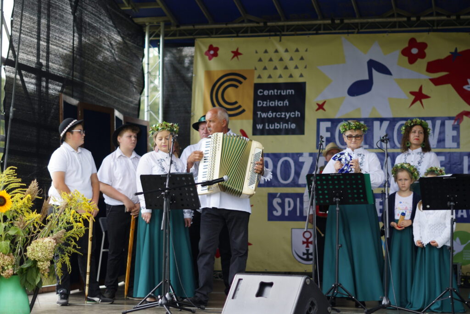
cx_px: 235
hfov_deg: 27.0
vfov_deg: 18.2
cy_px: 157
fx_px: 979
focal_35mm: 75
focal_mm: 50
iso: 100
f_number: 1.8
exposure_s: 1/320
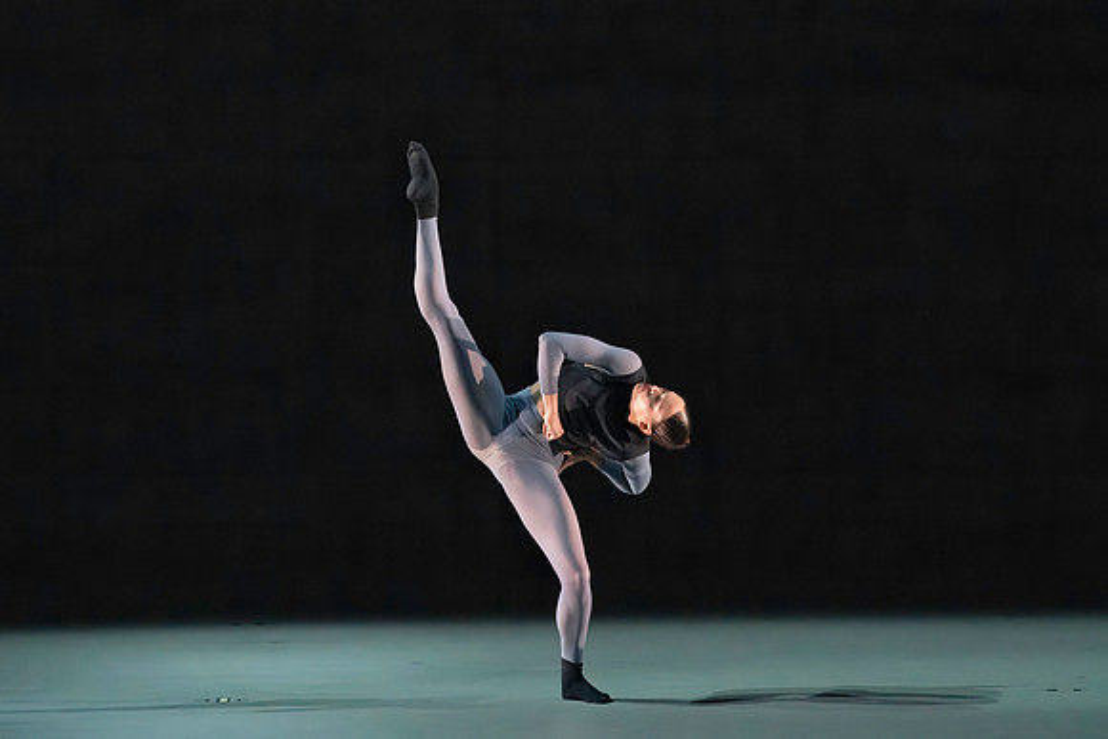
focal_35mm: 300
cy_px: 314
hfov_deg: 6.9
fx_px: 9235
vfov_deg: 4.6
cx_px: 567
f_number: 9
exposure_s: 1/400
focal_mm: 232
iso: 20000
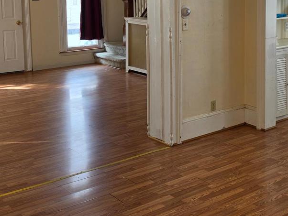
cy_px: 28
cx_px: 229
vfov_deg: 25.8
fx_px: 458
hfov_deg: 33.9
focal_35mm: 55
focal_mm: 6.5
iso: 25
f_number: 1.4
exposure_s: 1/120
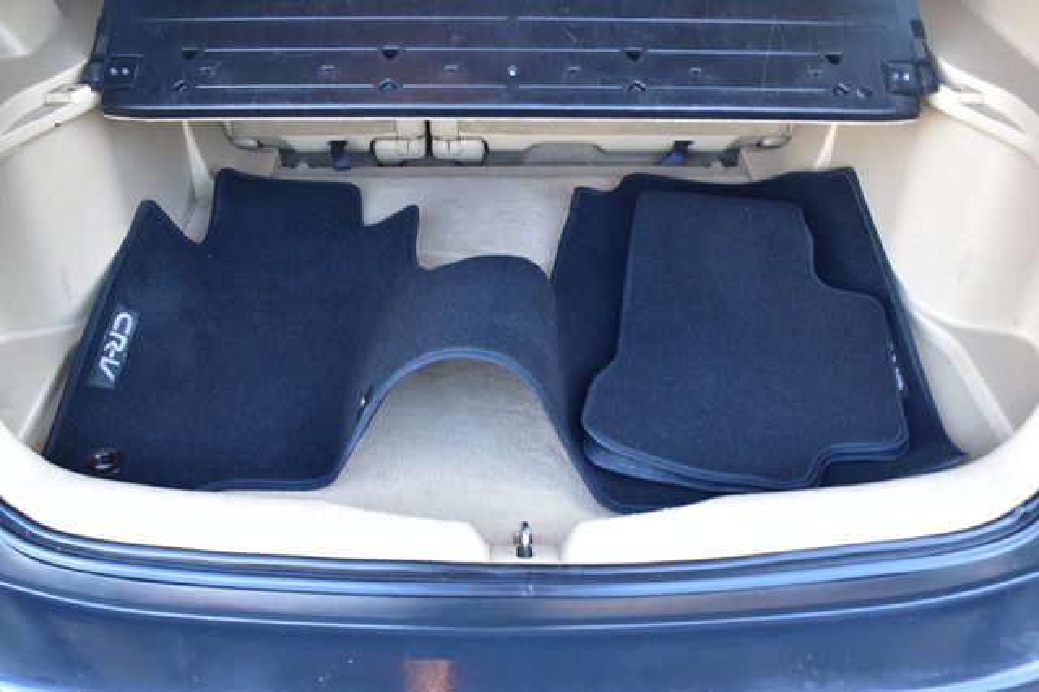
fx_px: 995
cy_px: 346
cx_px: 520
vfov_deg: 38.3
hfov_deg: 55.1
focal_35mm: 34
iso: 400
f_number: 6.3
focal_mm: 23
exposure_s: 1/15
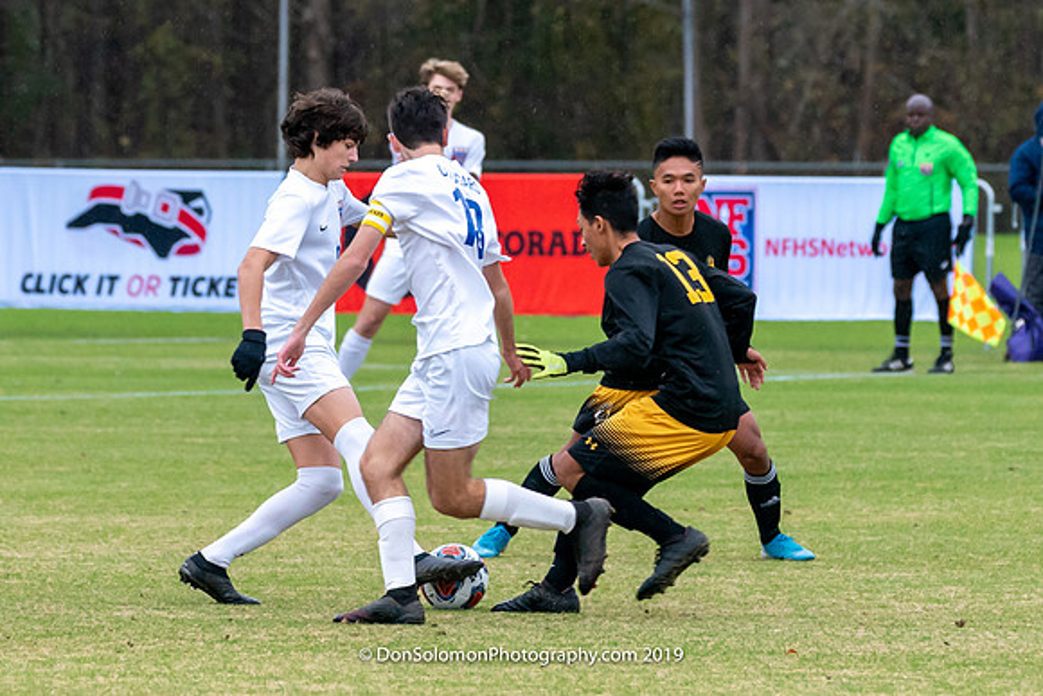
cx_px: 510
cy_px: 443
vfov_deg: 2.8
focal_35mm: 496
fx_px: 14367
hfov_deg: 4.2
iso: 2500
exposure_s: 1/800
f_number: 5.6
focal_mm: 206
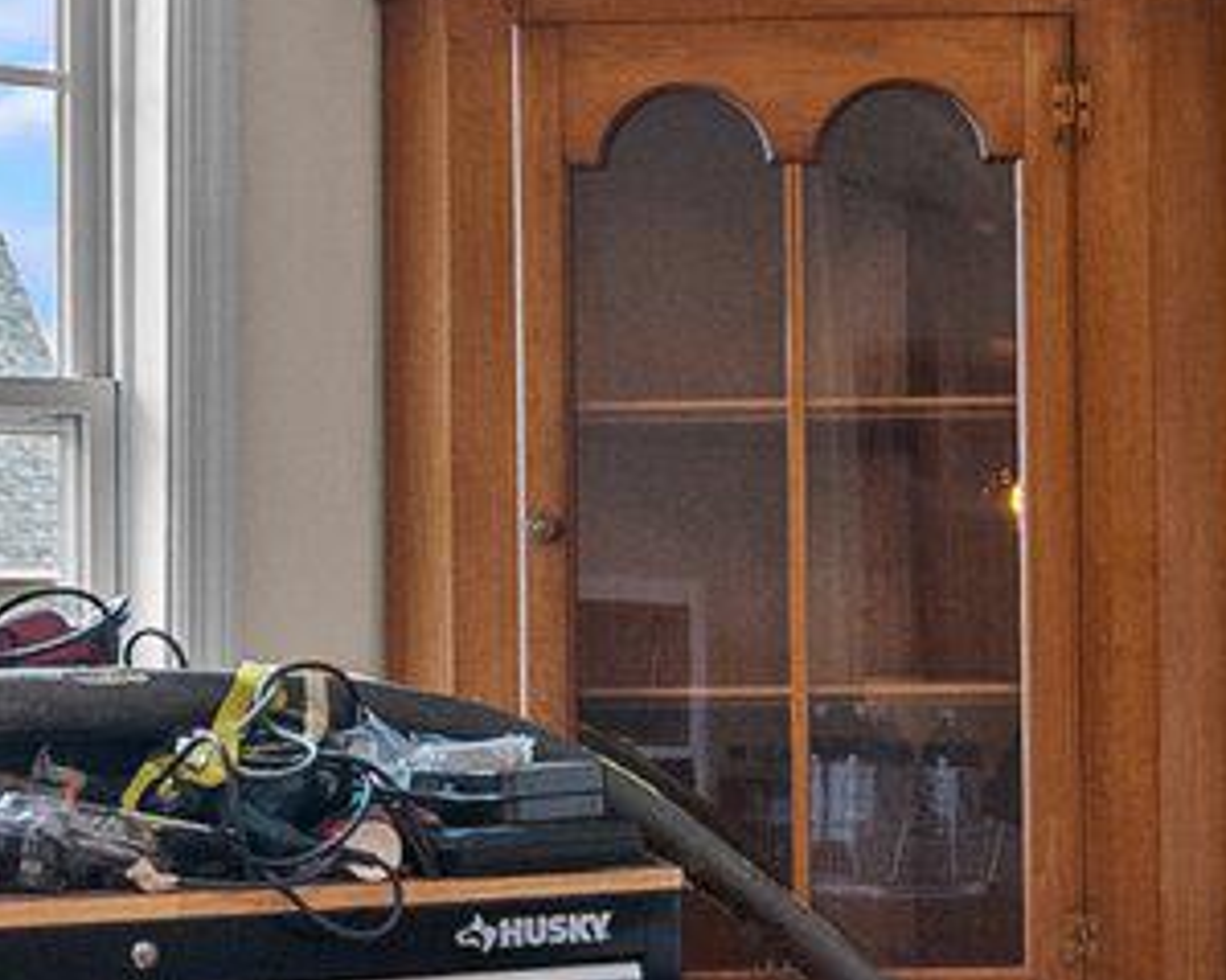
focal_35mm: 103
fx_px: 3736
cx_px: 1074
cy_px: 802
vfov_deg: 14.8
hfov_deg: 18.4
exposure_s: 1/30
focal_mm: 16
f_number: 8
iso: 2500
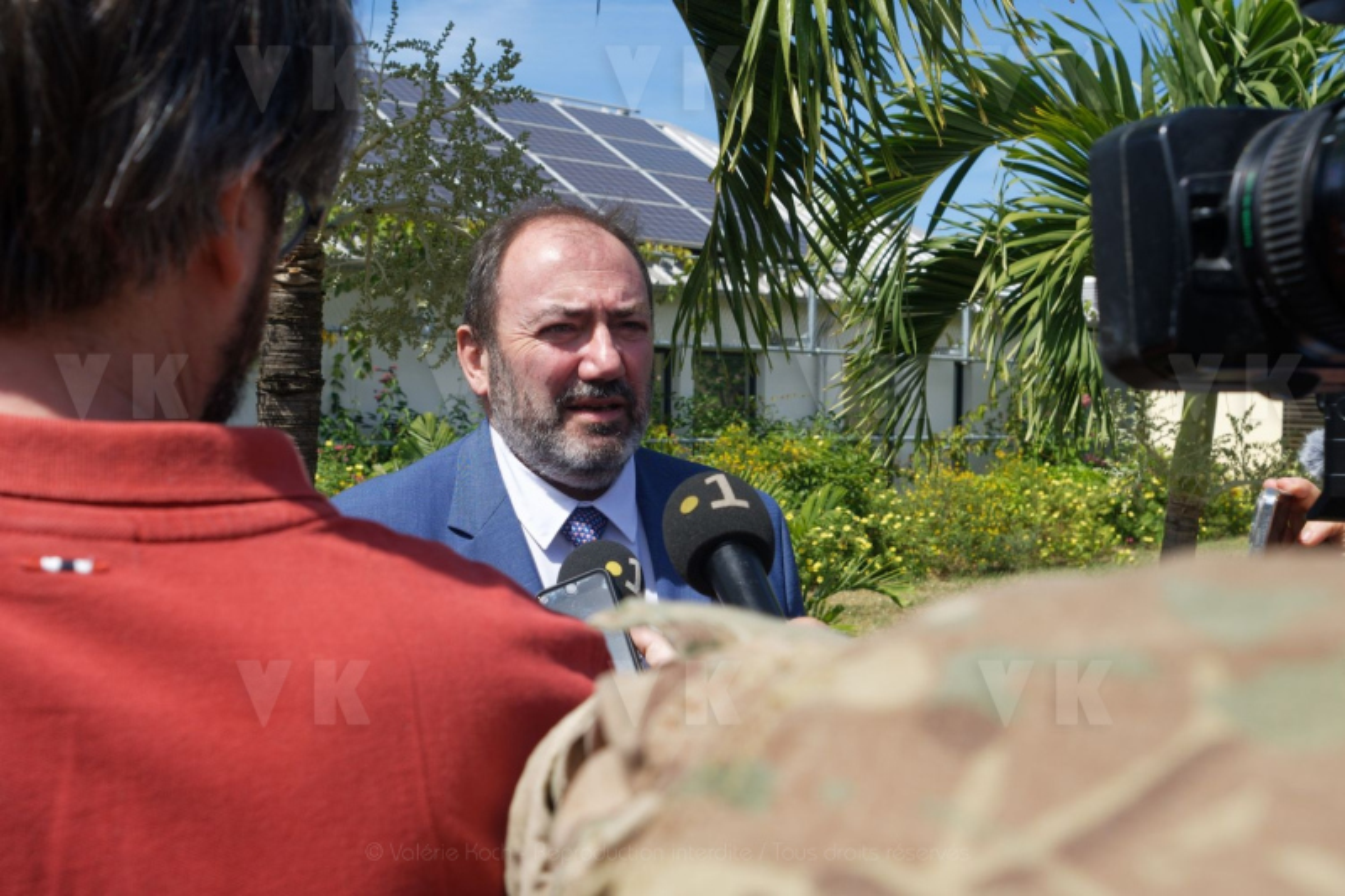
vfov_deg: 36.9
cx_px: 672
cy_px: 448
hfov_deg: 53.1
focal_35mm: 36
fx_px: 1345
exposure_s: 1/500
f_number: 8
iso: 160
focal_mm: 24
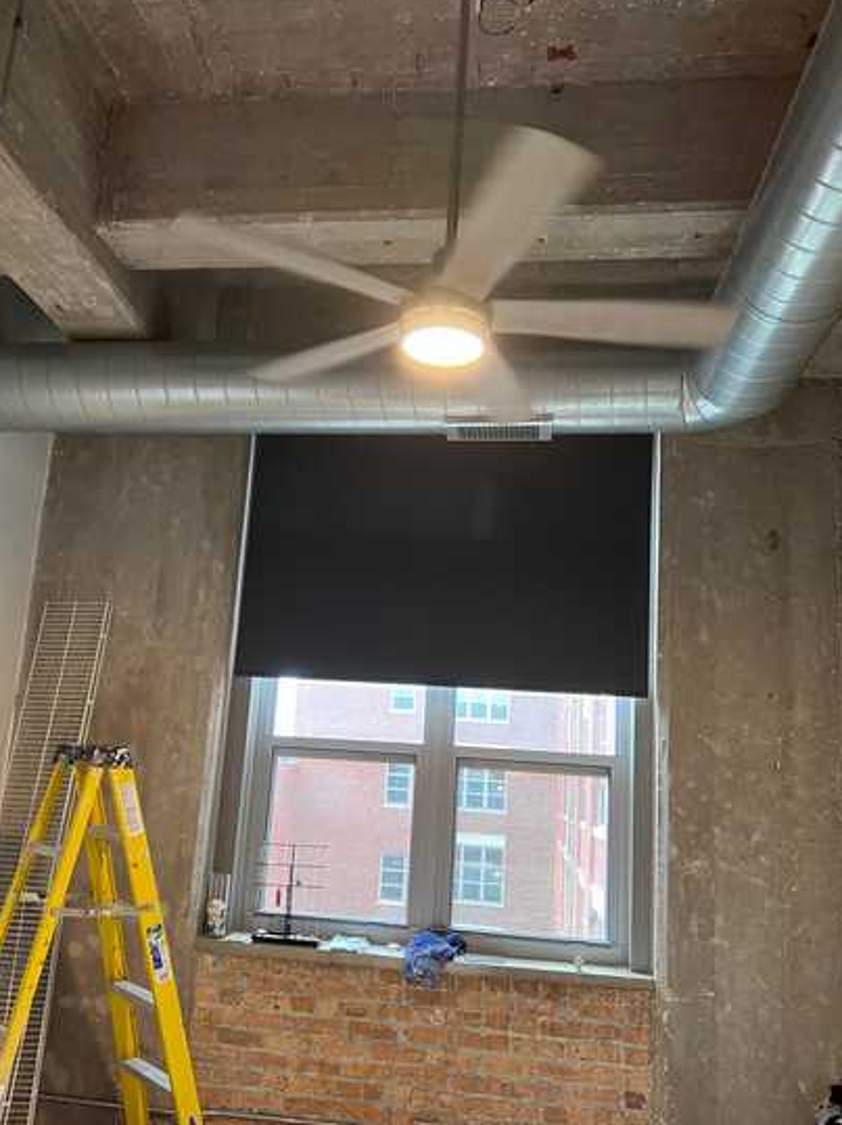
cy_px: 615
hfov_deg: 48.1
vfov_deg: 61.6
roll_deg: -3.9
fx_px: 941
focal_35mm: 29
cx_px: 382
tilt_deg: +11.6
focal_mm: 5.7
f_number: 1.5
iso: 160
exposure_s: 1/60
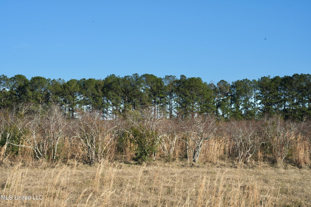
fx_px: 475
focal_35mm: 55
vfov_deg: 24.6
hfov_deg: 36.2
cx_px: 156
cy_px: 104
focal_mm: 55
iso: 400
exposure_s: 1/250
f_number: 16
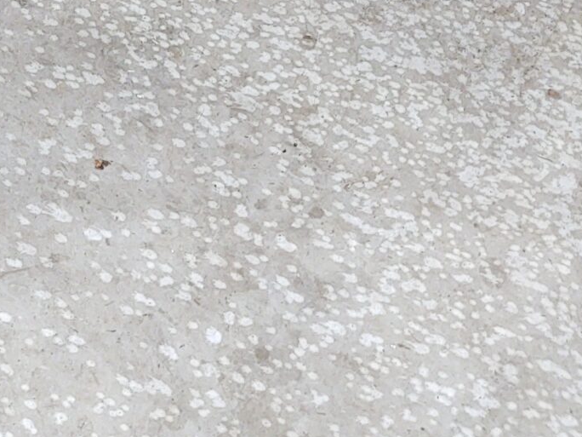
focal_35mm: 101
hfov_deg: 18.0
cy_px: -343
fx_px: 1698
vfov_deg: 13.2
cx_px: -197
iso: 175
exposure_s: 1/50
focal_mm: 4.75
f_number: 1.7
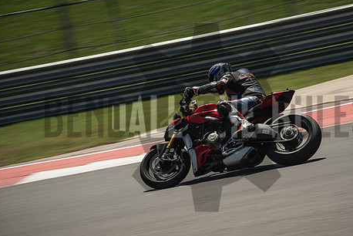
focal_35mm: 252
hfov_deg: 8.2
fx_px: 2472
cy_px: 118
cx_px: 207
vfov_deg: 5.5
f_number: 8
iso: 125
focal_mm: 132.9
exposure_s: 1/200
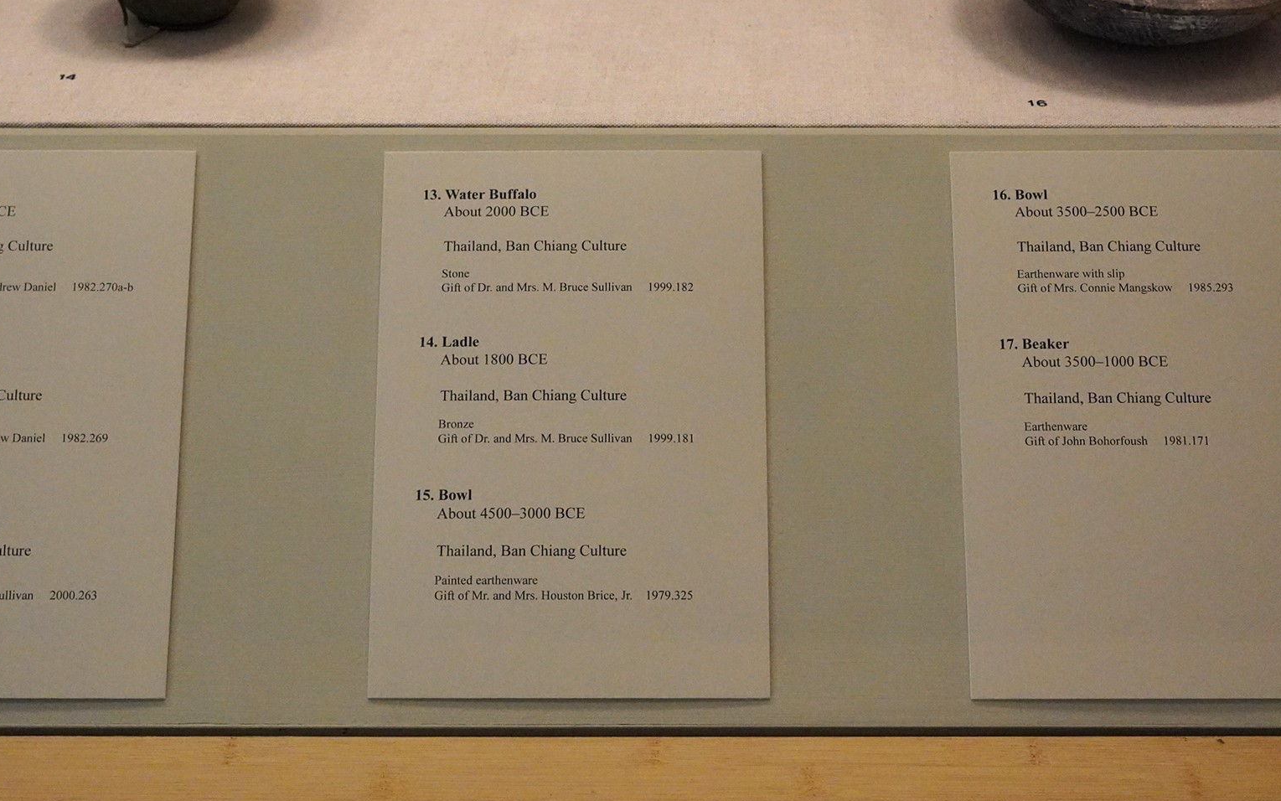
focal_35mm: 44
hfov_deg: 45.2
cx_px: 573
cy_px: 371
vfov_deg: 29.2
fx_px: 1536
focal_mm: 33
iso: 8000
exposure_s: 1/100
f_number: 4.5
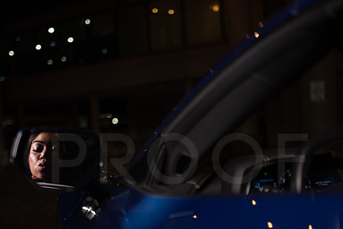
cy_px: 159
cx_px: 180
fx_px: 505
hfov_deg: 37.5
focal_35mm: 53
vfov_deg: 25.4
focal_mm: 35
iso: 500
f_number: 1.4
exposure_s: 1/640
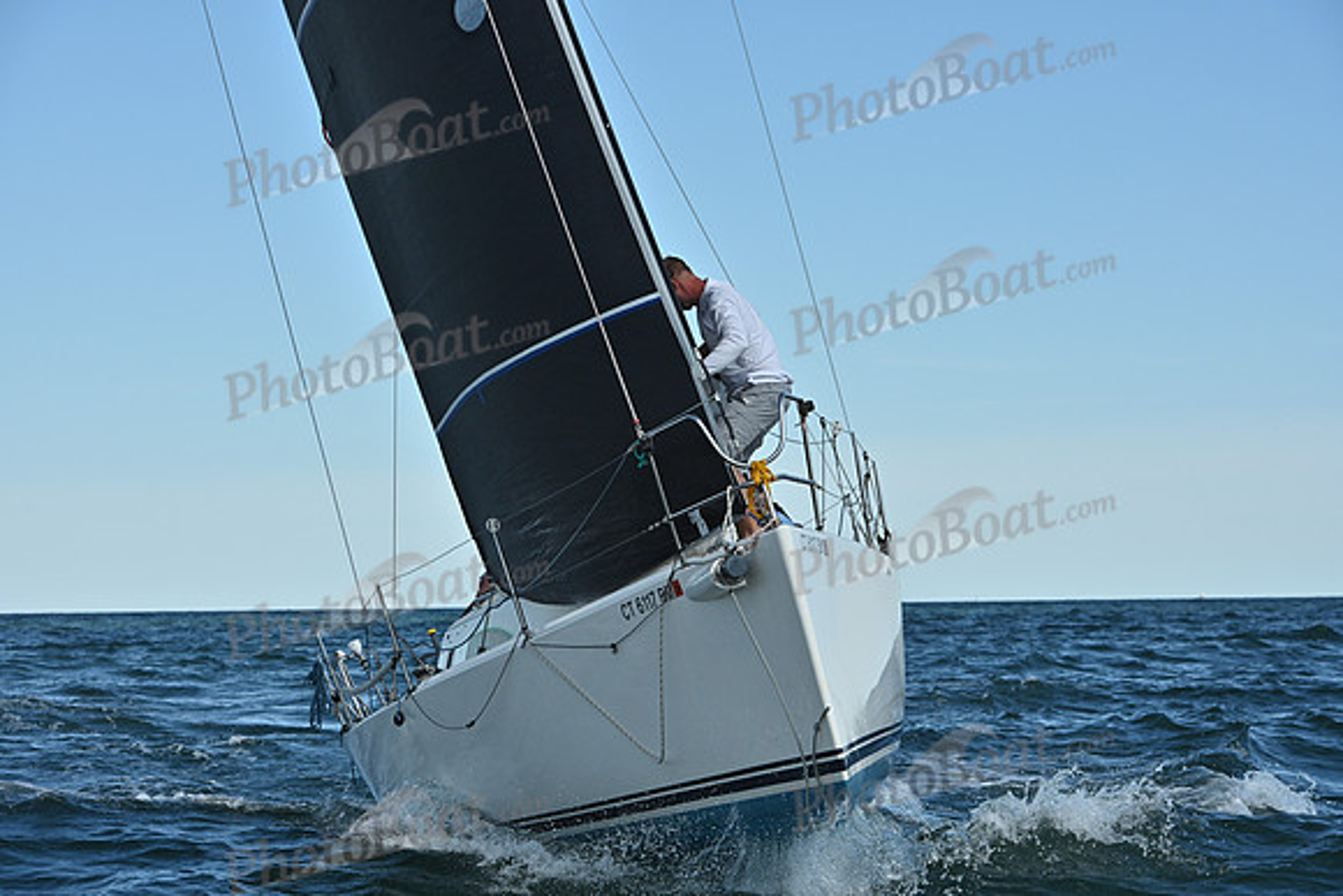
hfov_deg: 17.6
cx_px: 672
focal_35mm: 116
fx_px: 4328
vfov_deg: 11.8
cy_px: 448
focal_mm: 116
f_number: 9
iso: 320
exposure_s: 1/1600
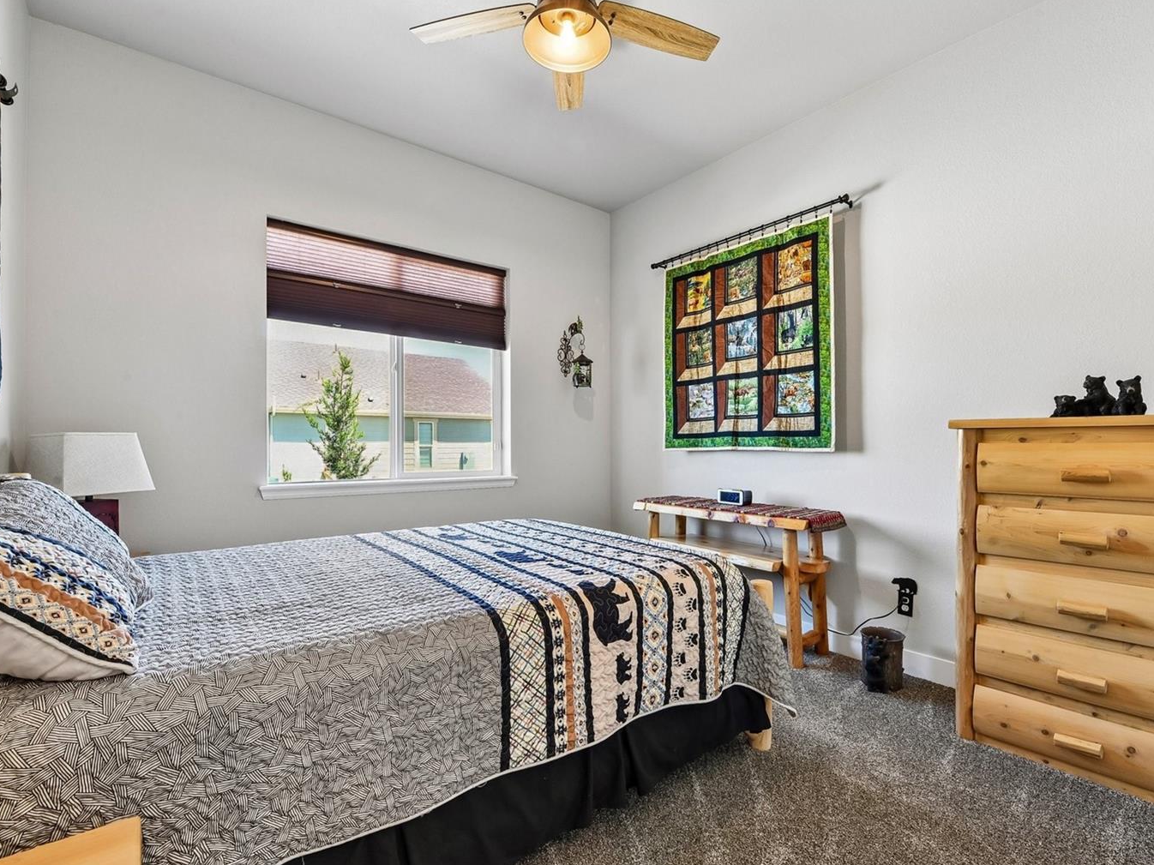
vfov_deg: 78.1
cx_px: 607
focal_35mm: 16
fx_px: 533
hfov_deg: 94.4
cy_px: 449
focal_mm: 14
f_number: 11
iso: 400
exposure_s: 1/10
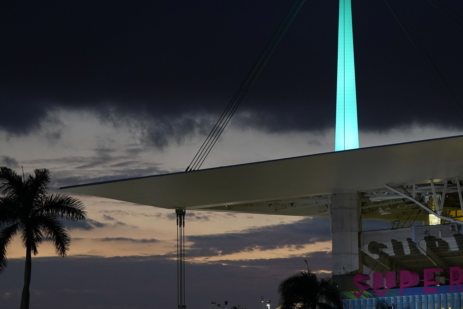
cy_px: 137
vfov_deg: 8.2
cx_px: 373
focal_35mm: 168
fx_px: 2160
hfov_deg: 12.2
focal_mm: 95
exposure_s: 1/250
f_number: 2.8
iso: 2500
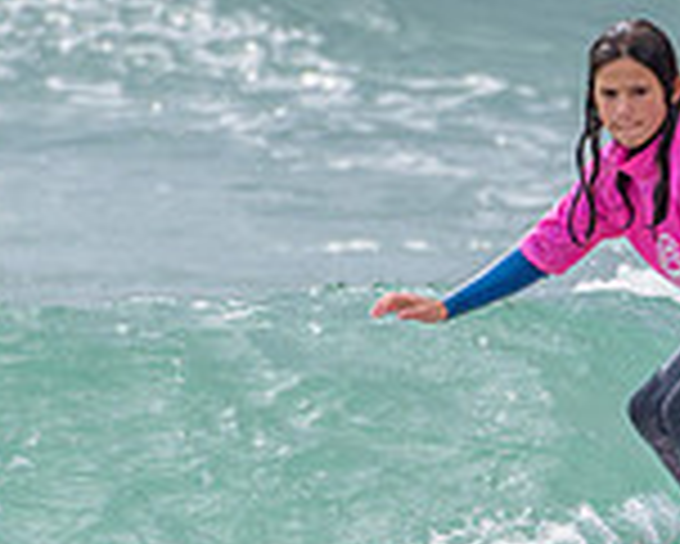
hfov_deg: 0.9
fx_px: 44566
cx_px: 705
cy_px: 563
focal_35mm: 2213
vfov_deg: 0.7
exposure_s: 1/2000
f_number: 5.6
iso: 400
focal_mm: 500
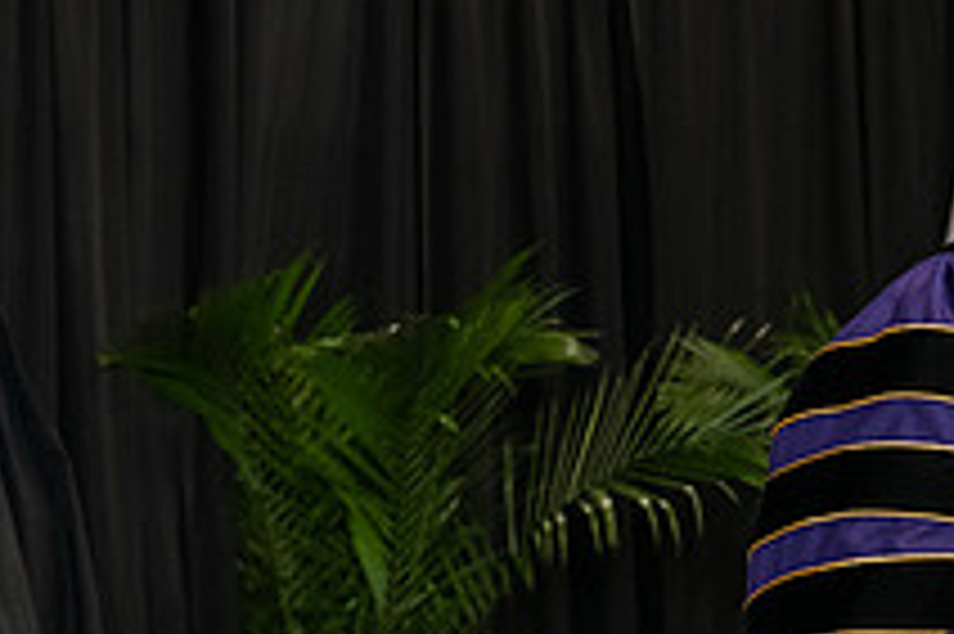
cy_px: 384
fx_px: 4501
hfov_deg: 11.8
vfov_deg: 8.1
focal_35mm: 170
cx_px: 1256
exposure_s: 1/200
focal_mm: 62
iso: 2500
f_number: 5
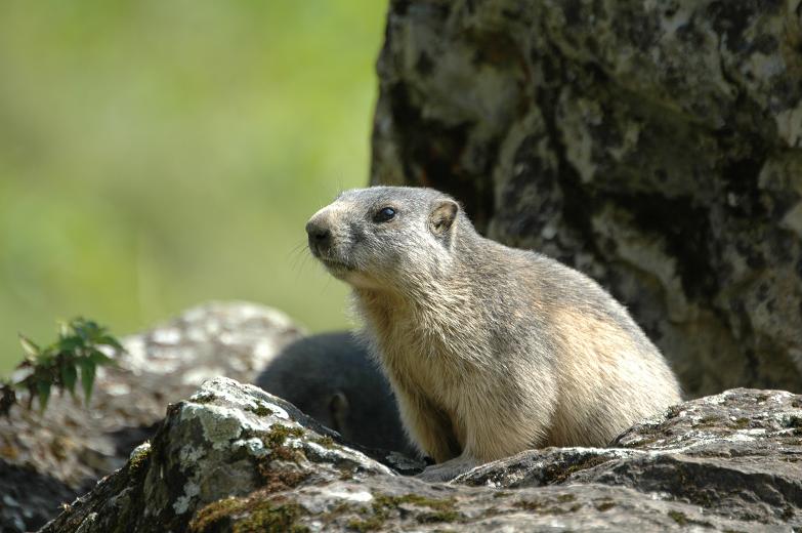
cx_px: 401
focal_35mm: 600
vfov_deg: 2.3
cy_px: 266
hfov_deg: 3.4
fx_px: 13350
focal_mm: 400
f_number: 5.6
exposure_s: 1/250
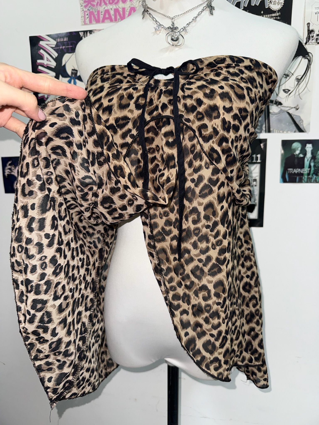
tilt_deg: -8.7
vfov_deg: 71.6
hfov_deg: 56.8
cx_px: 160
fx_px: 295
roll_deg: +0.1
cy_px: 212
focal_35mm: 24
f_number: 1.78
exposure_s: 1/39
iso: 80
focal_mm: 6.76
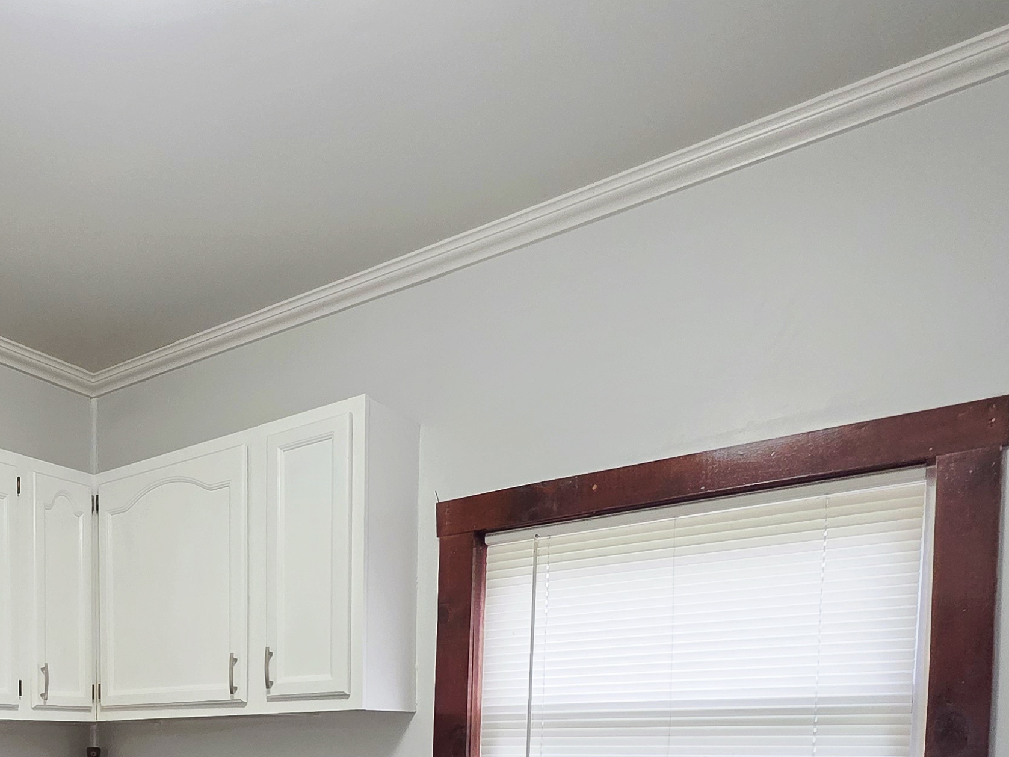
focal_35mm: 31
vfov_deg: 38.2
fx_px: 904
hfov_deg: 50.8
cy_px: 820
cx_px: 78
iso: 250
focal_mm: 2.2
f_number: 1.9
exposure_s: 1/60.2
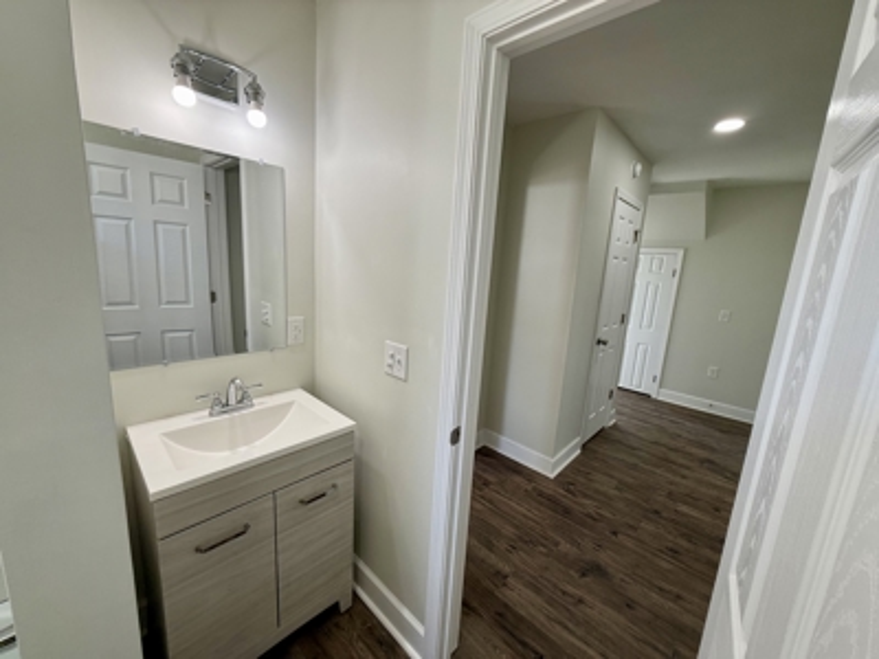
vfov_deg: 85.7
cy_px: 330
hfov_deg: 102.1
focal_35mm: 14
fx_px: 356
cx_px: 440
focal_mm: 2.22
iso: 80
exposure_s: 1/120
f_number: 2.2
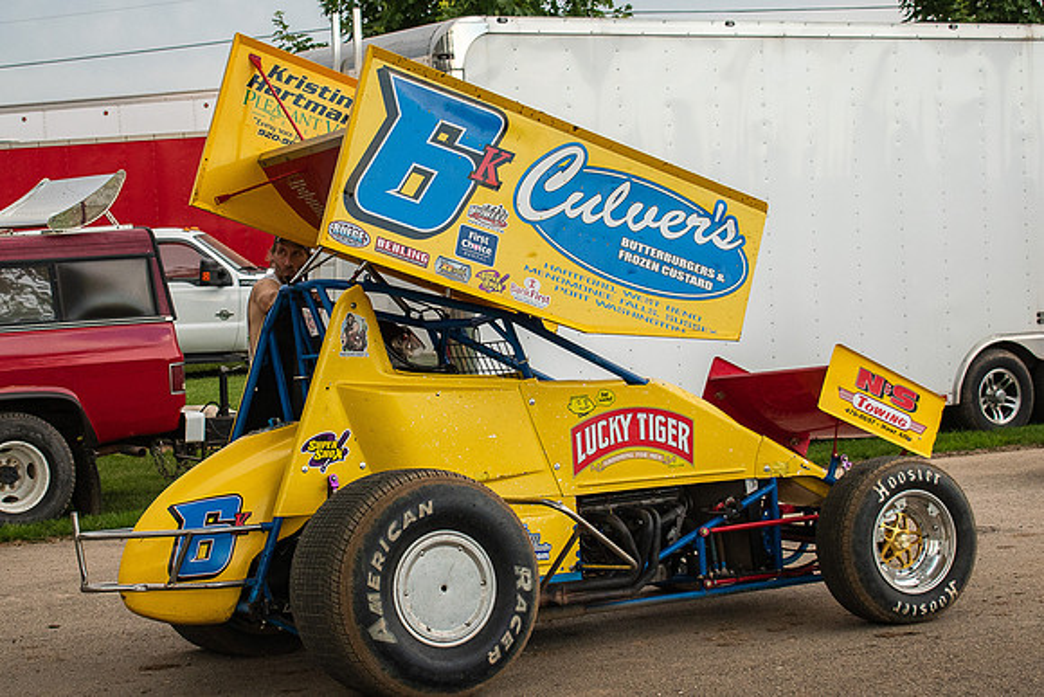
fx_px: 2335
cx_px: 425
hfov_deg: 25.2
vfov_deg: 17.0
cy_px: 348
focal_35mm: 80
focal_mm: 36
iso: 640
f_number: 5.6
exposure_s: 1/250
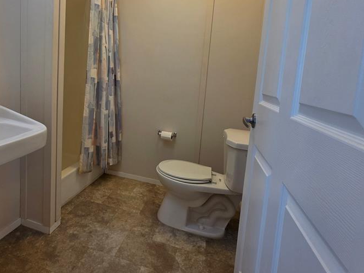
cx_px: 137
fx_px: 210
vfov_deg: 64.8
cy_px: 100
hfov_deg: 80.3
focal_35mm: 20
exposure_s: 1/120
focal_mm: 2.2
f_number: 1.9
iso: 100
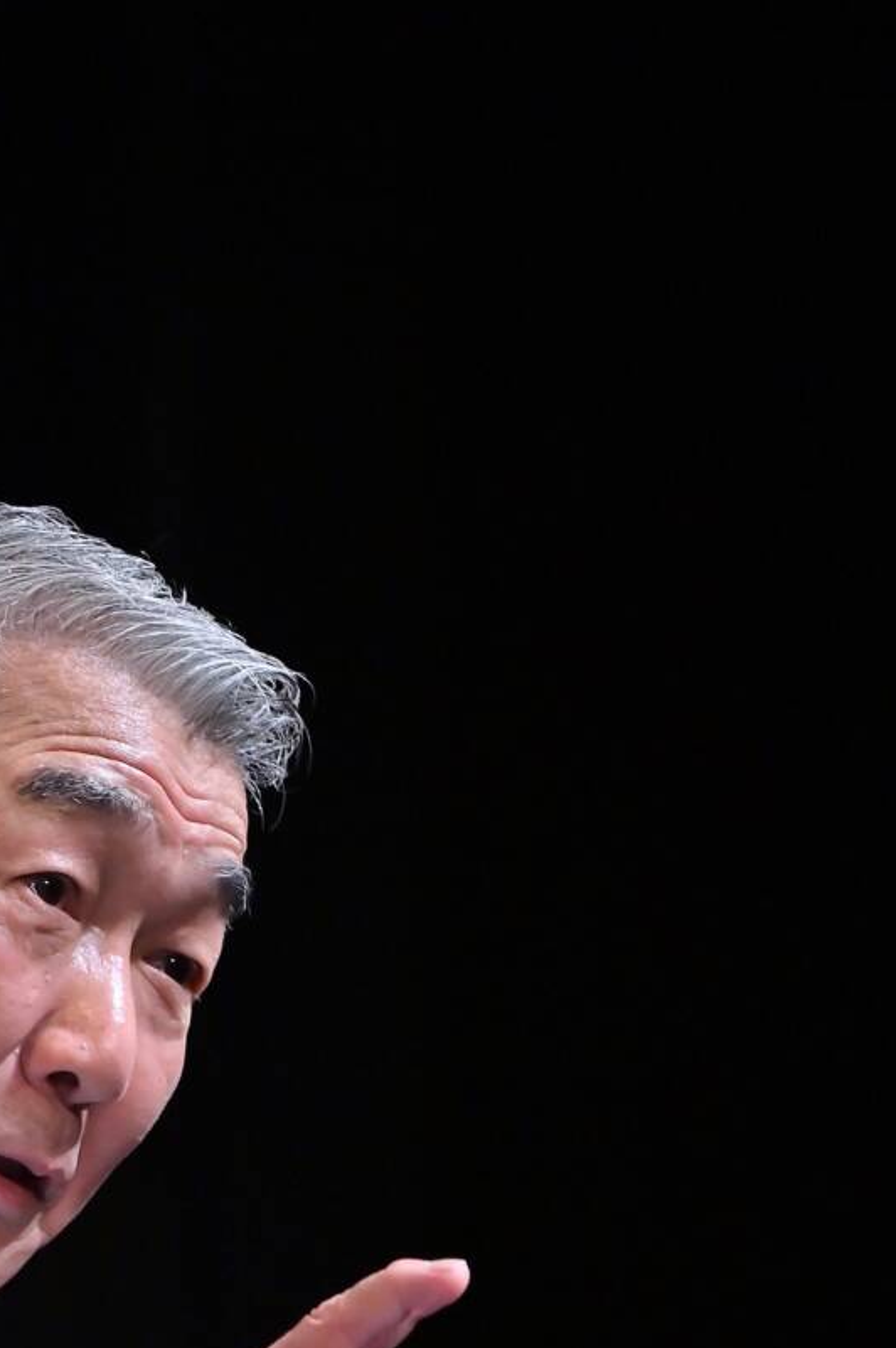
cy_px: 1478
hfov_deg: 3.4
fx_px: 15182
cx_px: 5
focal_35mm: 406
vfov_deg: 5.1
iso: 1600
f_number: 5.6
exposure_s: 1/320
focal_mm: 180
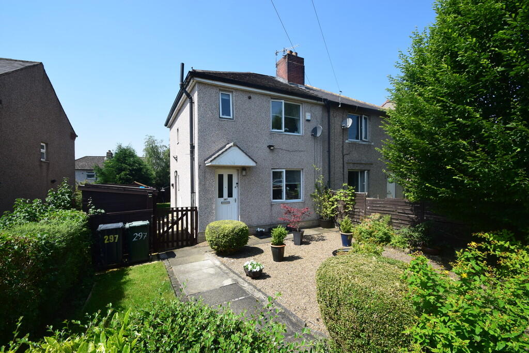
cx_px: 264
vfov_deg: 77.3
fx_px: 220
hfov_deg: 100.4
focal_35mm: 15
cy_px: 176
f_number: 11
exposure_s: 1/400
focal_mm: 10
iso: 400
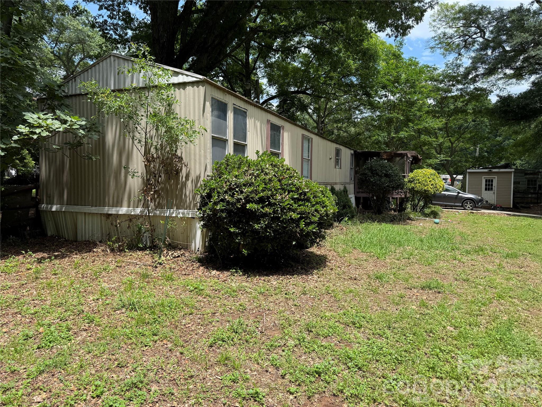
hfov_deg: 71.6
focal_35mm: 24
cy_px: 204
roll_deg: -0.1
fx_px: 376
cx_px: 271
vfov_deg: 56.8
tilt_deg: -2.0
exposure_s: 1/2299
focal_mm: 6.76
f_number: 1.78
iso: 80
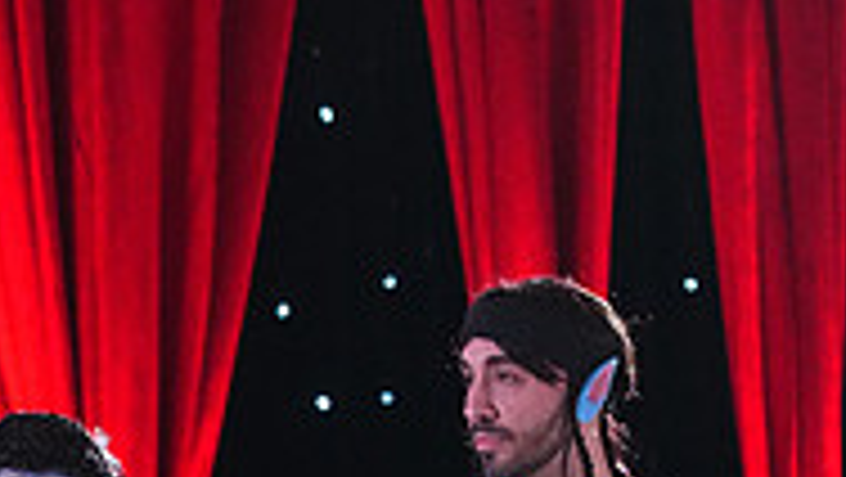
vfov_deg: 2.2
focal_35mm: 552
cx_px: 218
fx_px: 12390
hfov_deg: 3.9
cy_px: 1264
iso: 10000
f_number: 5.6
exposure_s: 1/400
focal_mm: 171
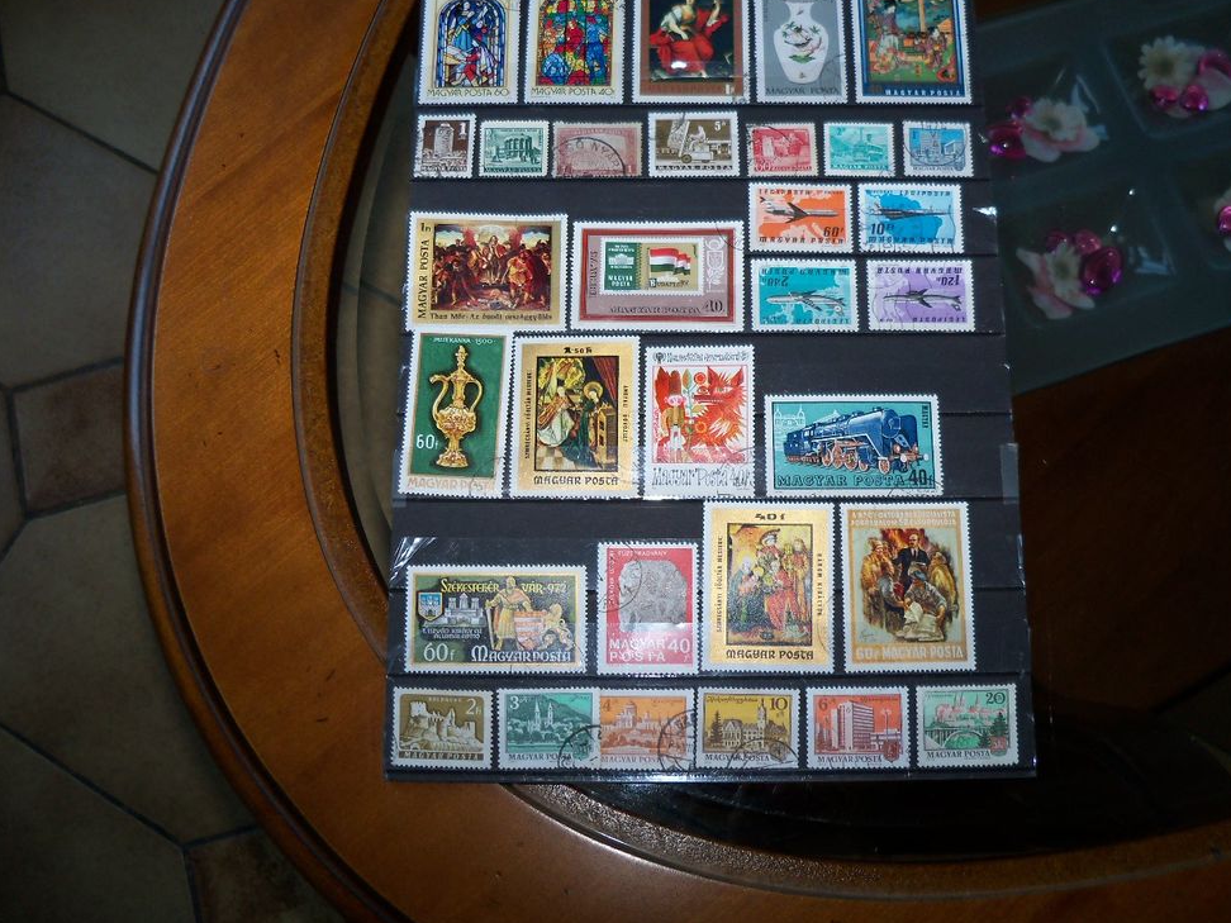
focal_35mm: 36
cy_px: 458
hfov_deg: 51.4
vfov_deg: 39.7
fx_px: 1280
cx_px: 605
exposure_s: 1/30
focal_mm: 6.2
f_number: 3.5
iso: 100
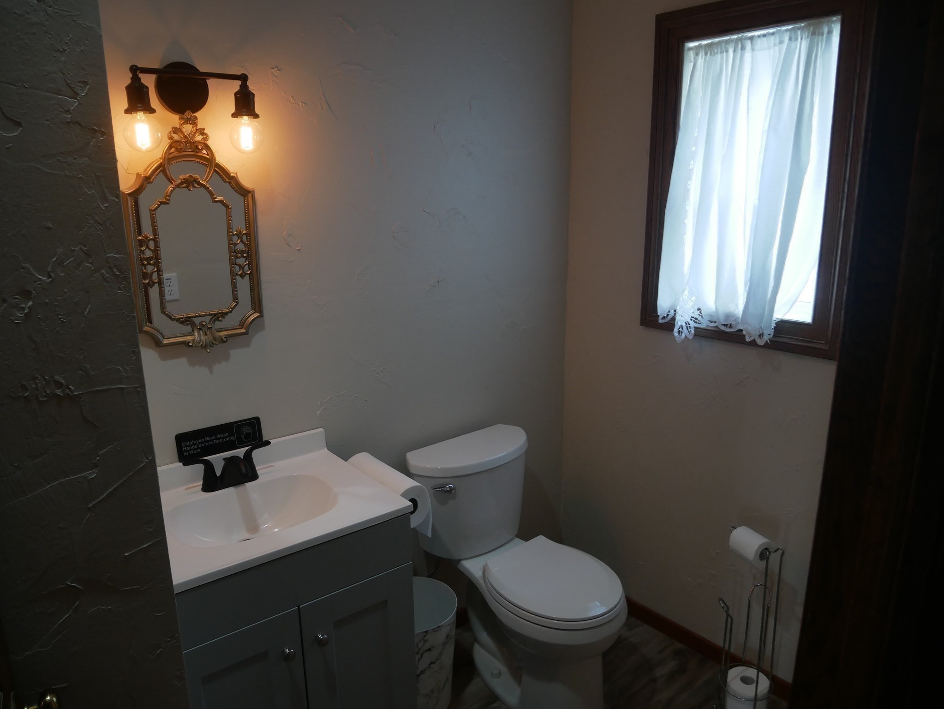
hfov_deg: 71.6
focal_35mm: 24
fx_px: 655
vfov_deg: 56.8
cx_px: 472
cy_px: 354
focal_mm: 12
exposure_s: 1/60
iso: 500
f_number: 3.5
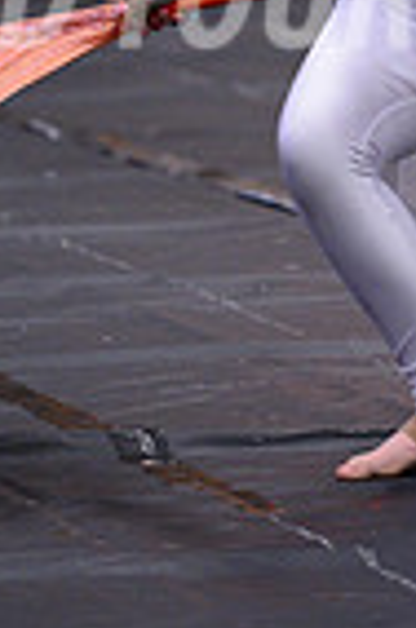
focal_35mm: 445
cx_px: 405
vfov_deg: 4.6
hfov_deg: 3.1
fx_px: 7751
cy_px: -314
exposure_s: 1/400
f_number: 2.8
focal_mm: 140
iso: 5000
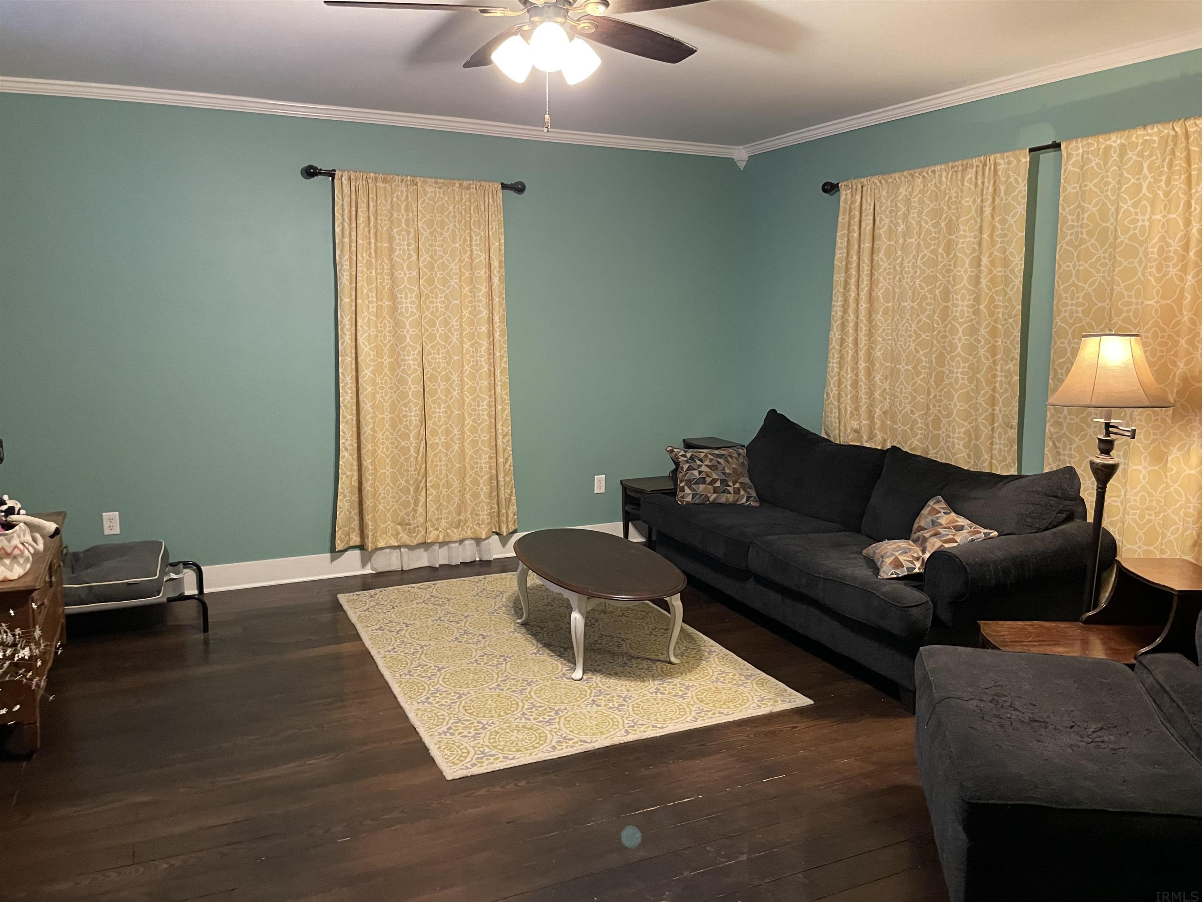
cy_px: 451
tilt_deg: -7.4
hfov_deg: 67.3
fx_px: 903
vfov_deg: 53.1
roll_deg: -0.5
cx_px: 601
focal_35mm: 26
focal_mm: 4.2
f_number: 1.6
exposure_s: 1/40
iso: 500
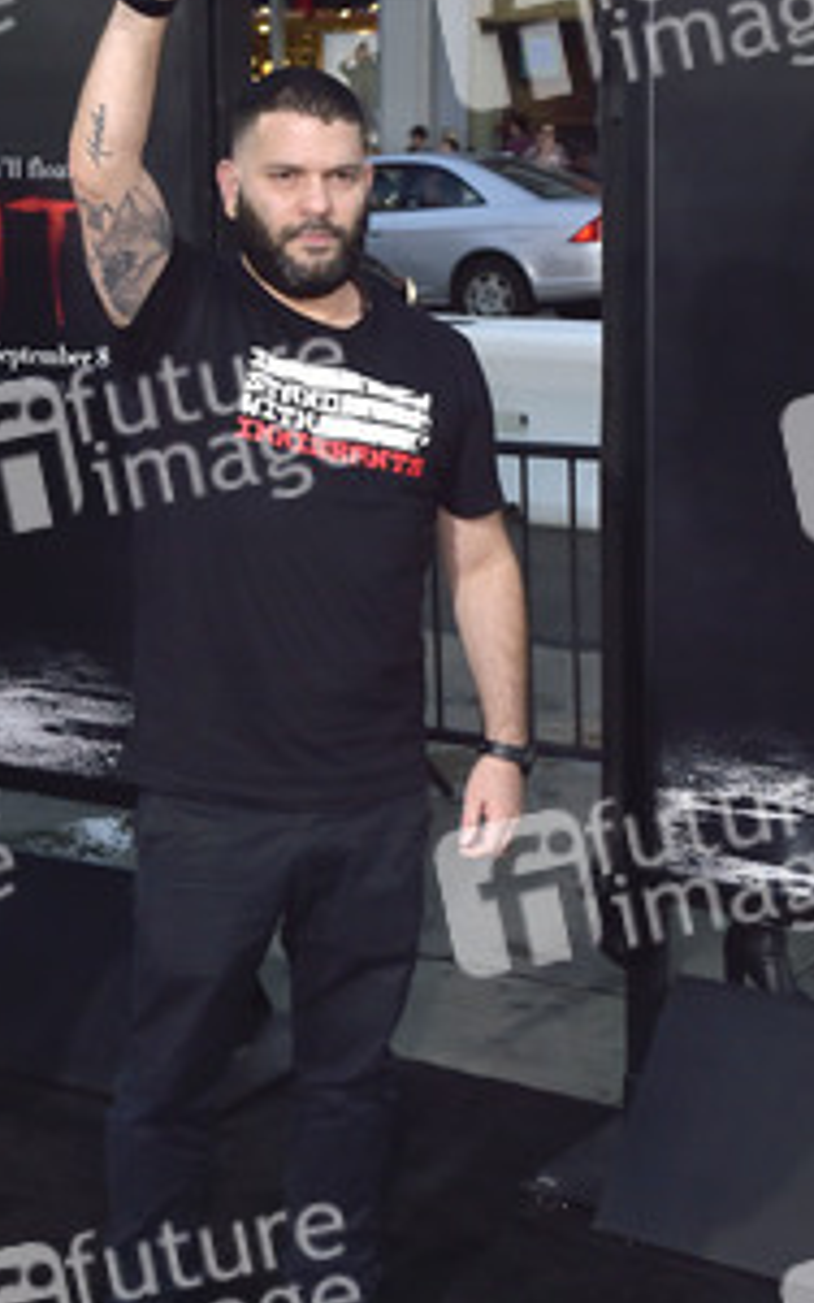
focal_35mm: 65
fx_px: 2308
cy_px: 658
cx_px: 266
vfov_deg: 31.5
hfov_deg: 19.9
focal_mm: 48
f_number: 6.3
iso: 640
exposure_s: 1/320
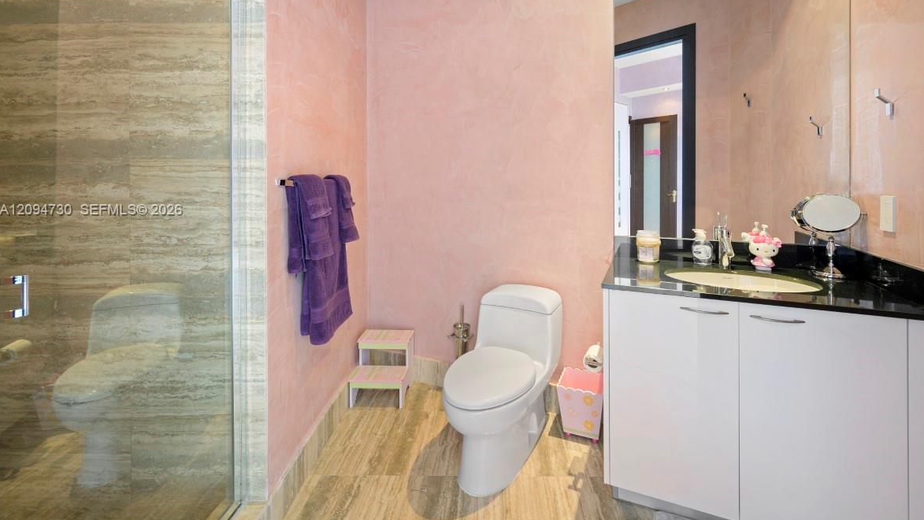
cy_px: 210
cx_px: 469
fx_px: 368
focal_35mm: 15
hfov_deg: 103.0
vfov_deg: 69.9
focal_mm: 14
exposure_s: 1.6
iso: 125
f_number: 8
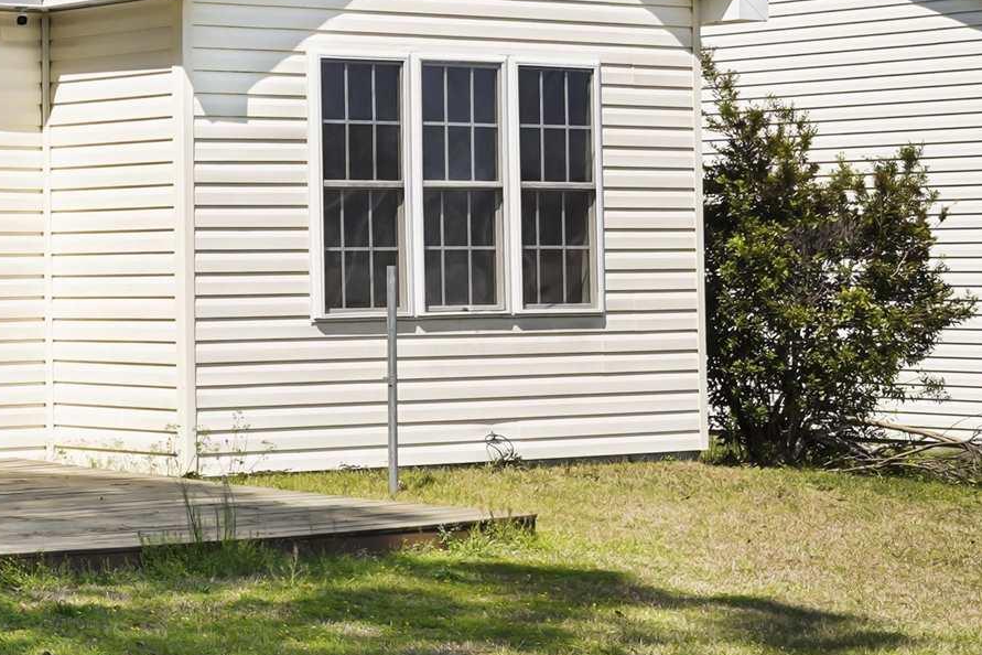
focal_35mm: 100
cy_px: 55
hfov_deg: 18.3
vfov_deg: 13.6
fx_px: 2728
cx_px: -467
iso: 100
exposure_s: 1/125
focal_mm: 29
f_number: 8
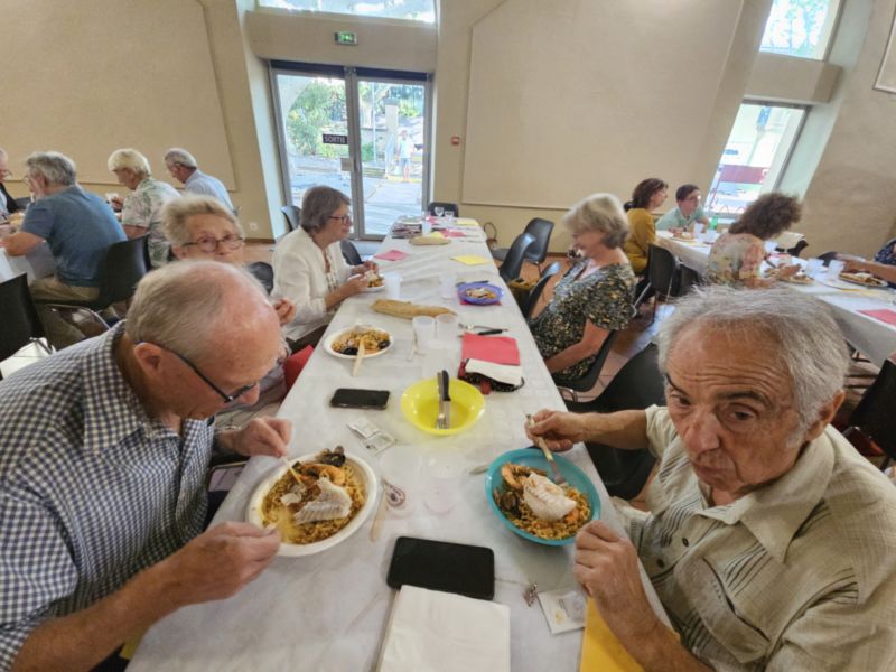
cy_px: 336
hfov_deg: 106.2
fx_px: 336
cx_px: 448
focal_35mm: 13
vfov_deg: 89.9
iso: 640
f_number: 2.2
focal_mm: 2.2
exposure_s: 1/25
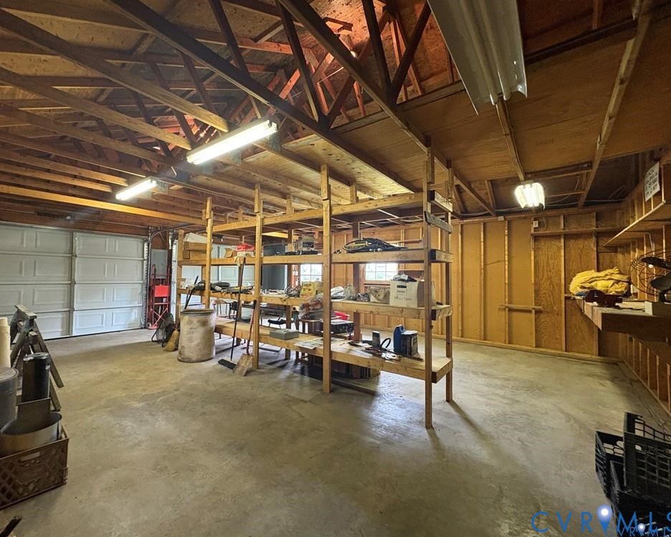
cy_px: 265
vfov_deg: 84.0
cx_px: 310
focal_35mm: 15
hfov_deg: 96.6
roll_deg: -0.2
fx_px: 298
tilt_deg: +2.4
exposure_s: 1/60
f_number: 2.2
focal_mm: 2.22
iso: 500
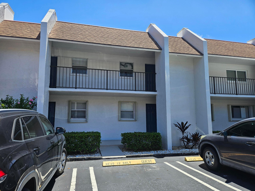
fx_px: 169
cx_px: 128
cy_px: 96
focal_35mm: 23
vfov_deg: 58.9
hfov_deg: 73.9
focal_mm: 5.4
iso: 25
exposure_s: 1/1061
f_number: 1.8
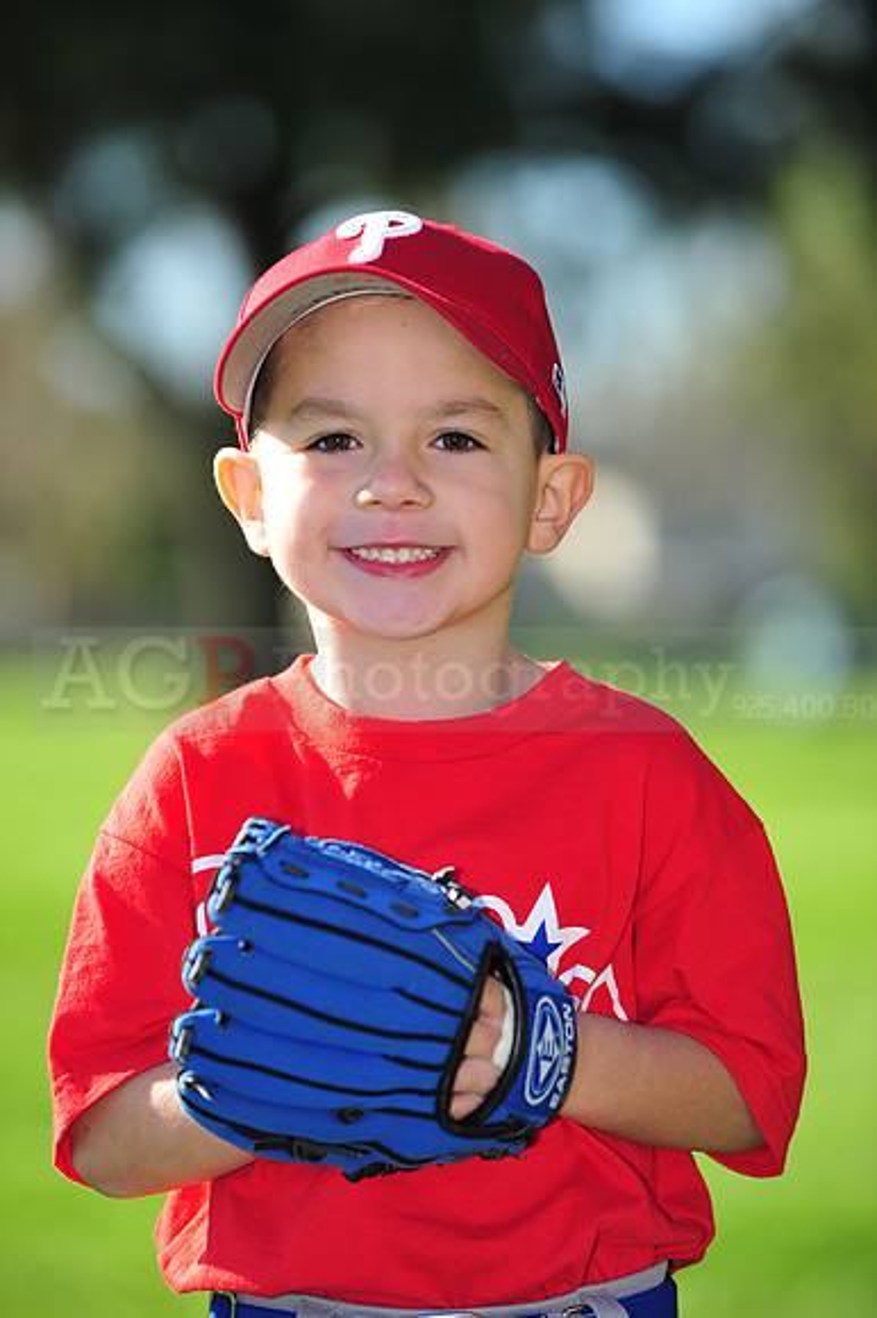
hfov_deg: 7.4
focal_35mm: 185
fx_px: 6768
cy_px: 659
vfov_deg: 11.1
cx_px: 438
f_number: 4.5
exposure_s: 1/640
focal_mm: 185
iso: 200
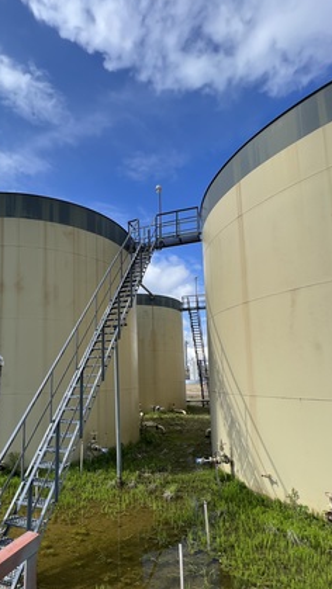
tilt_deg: +6.8
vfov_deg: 91.8
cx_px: 106
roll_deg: +0.3
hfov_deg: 59.4
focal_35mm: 18
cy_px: 345
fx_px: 281
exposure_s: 1/1155
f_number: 1.8
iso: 32
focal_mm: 1.57
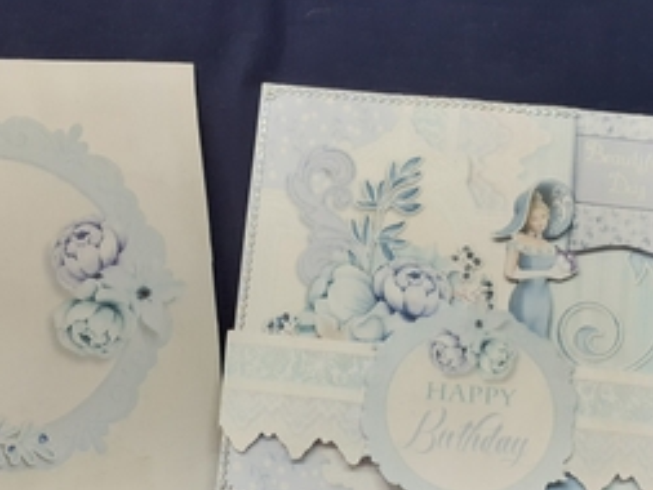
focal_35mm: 48
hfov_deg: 39.5
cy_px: 303
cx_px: 263
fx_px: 906
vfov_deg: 30.2
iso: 160
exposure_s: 1/50
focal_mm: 3.6
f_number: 1.9
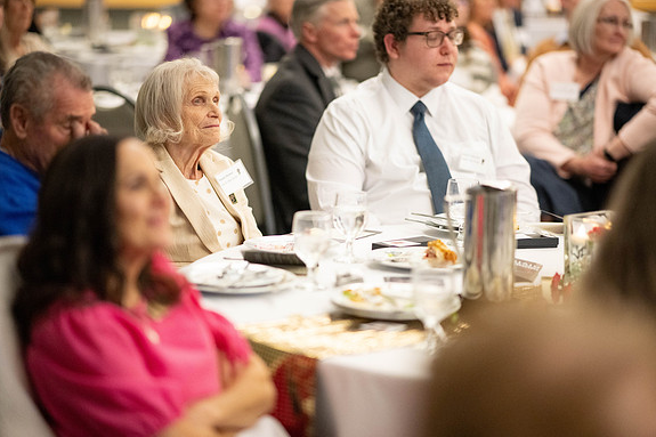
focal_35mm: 106
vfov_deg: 12.9
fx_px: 1931
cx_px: 330
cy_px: 220
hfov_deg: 19.3
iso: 4000
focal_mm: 105
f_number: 1.4
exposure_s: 1/200
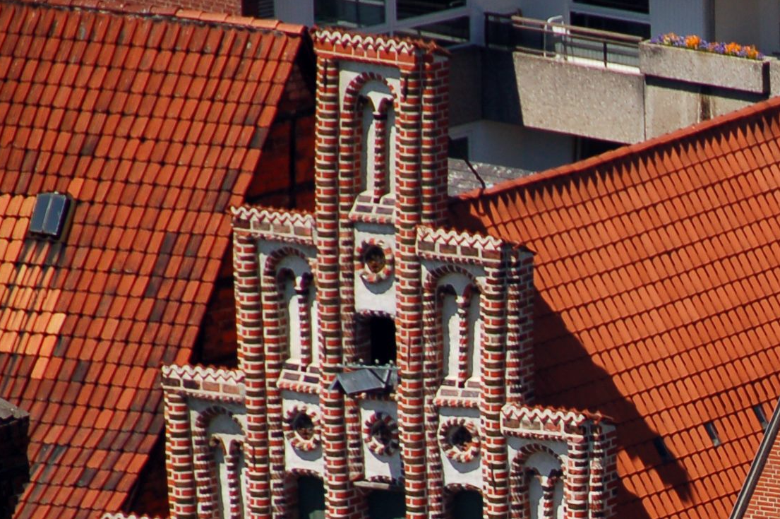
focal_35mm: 694
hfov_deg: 3.0
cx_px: 1042
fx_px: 15025
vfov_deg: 2.0
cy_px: 692
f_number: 5.6
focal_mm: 170
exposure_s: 1/1250
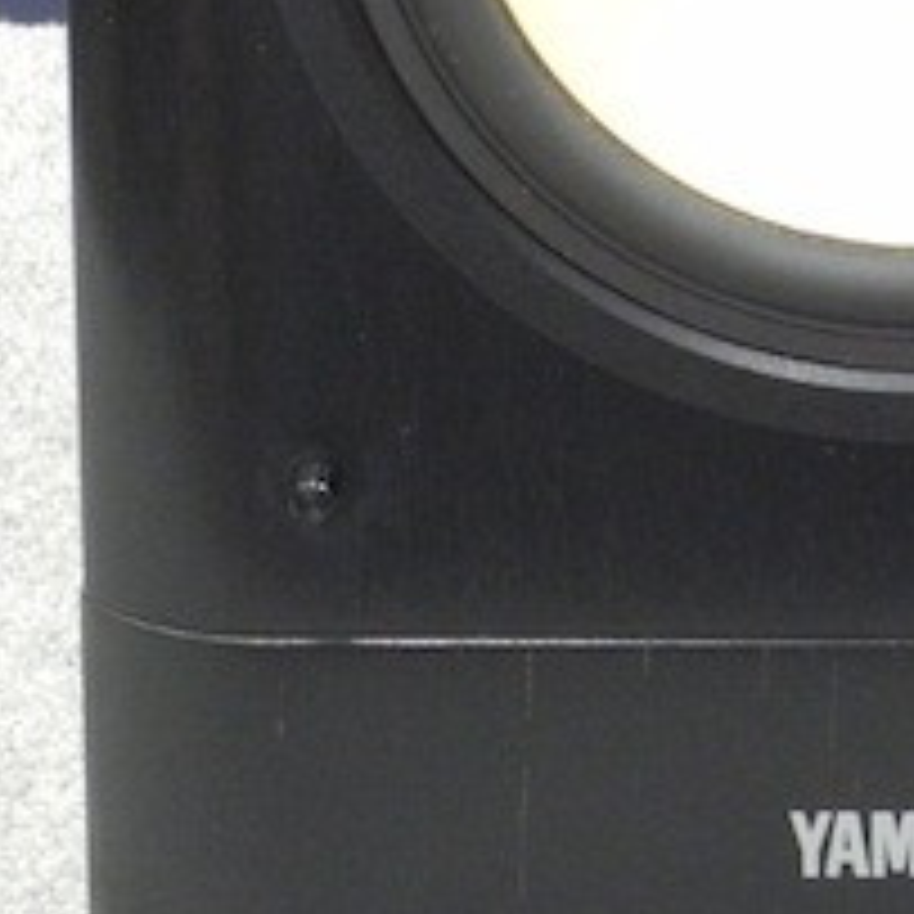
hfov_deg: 6.9
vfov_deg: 6.8
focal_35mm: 255
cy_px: -518
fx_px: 7618
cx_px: 819
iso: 400
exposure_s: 1/10.3
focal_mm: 13
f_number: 3.5
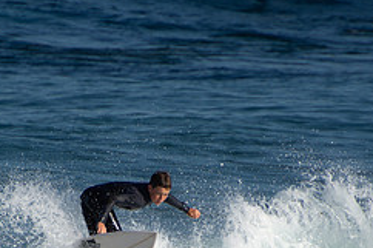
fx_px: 14909
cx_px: 153
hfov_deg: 1.4
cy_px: 289
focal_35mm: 1440
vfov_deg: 1.0
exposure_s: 1/1250
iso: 140
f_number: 5.6
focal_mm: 400
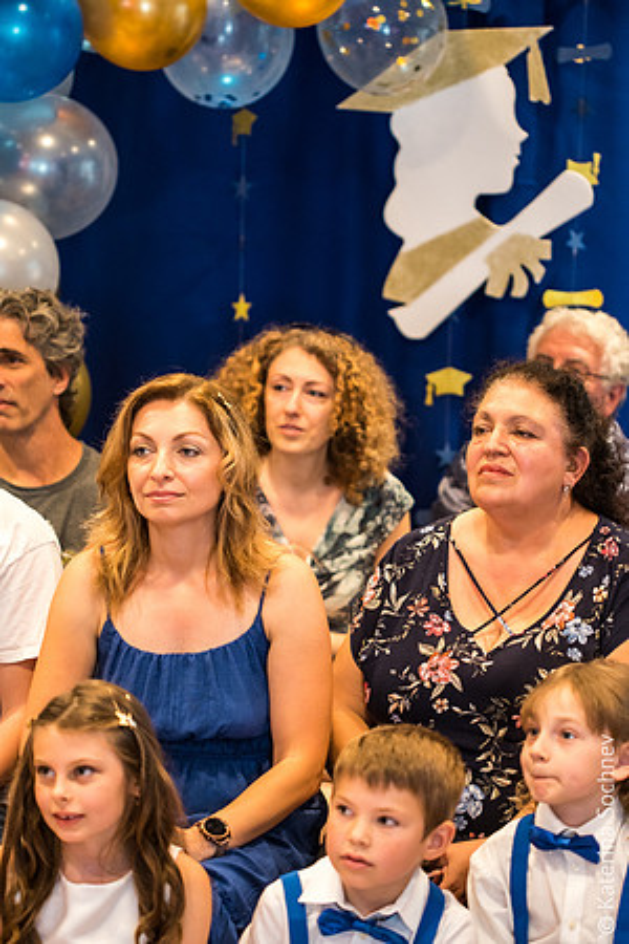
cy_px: 472
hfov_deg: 13.7
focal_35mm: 100
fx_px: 2621
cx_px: 314
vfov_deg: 20.4
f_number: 2.8
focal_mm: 100
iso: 1600
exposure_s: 1/80
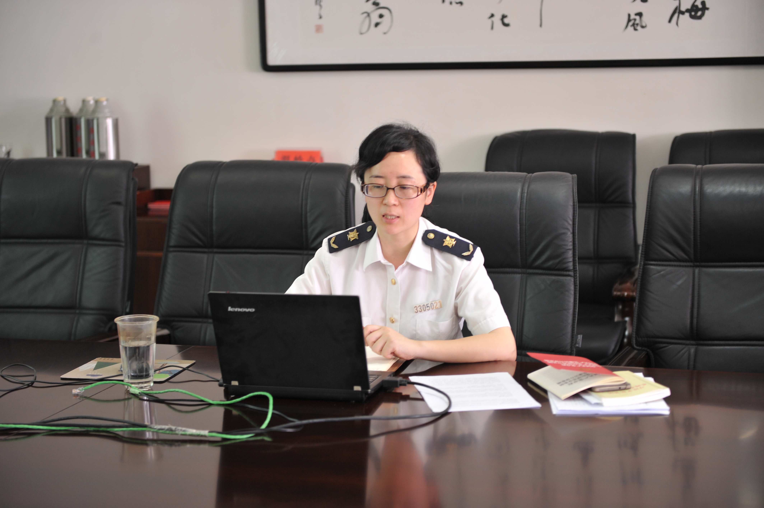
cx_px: 382
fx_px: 1485
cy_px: 254
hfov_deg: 28.9
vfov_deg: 19.4
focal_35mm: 70
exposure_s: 1/40
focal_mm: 70
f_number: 2.8
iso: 640
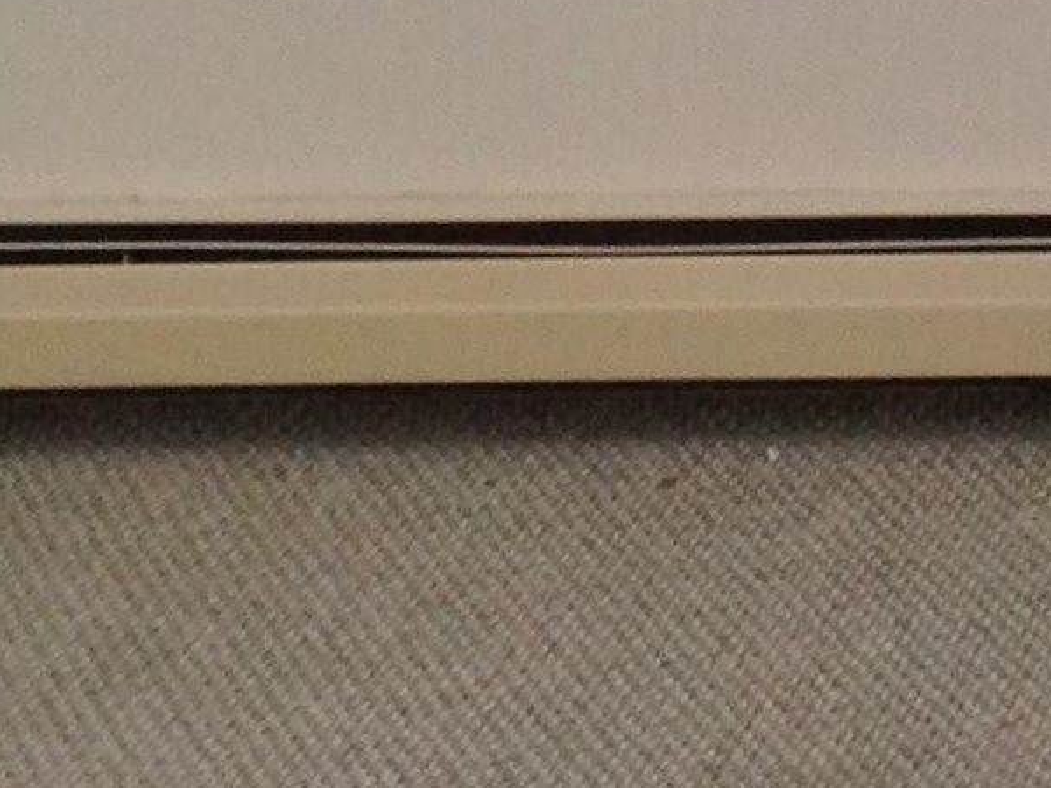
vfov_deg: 8.5
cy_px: -473
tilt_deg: -8.8
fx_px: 5131
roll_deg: +1.1
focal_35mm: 169
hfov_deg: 11.2
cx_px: 1594
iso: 160
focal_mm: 4.12
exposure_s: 1/20
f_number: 2.4
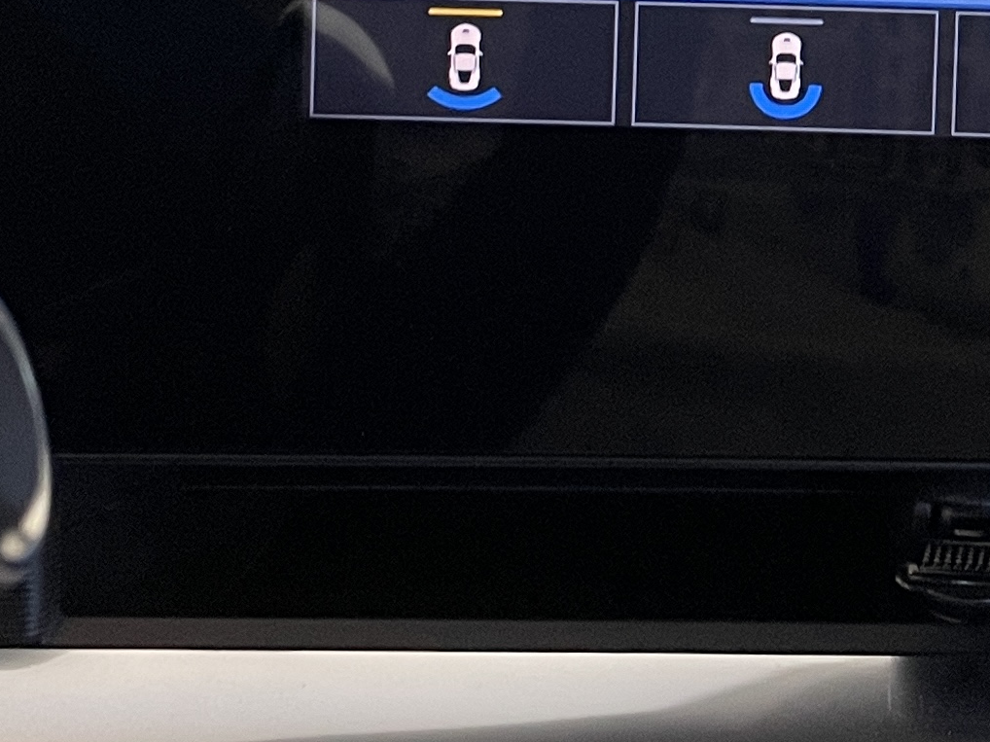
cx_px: 865
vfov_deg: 13.0
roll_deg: -1.0
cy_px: -611
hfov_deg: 18.8
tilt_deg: -11.8
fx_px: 2945
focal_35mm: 103
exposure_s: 1/50
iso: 100
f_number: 1.6
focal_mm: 4.2
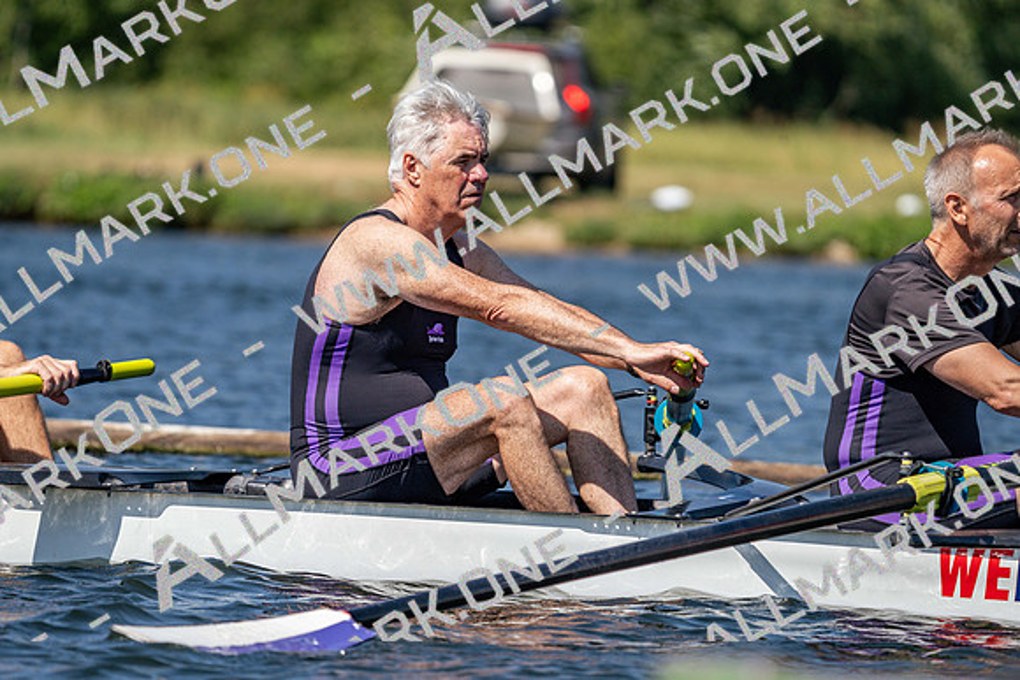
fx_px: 9834
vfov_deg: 4.0
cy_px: 340
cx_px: 510
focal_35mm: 347
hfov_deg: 5.9
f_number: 6.3
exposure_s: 1/2000
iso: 200
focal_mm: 347
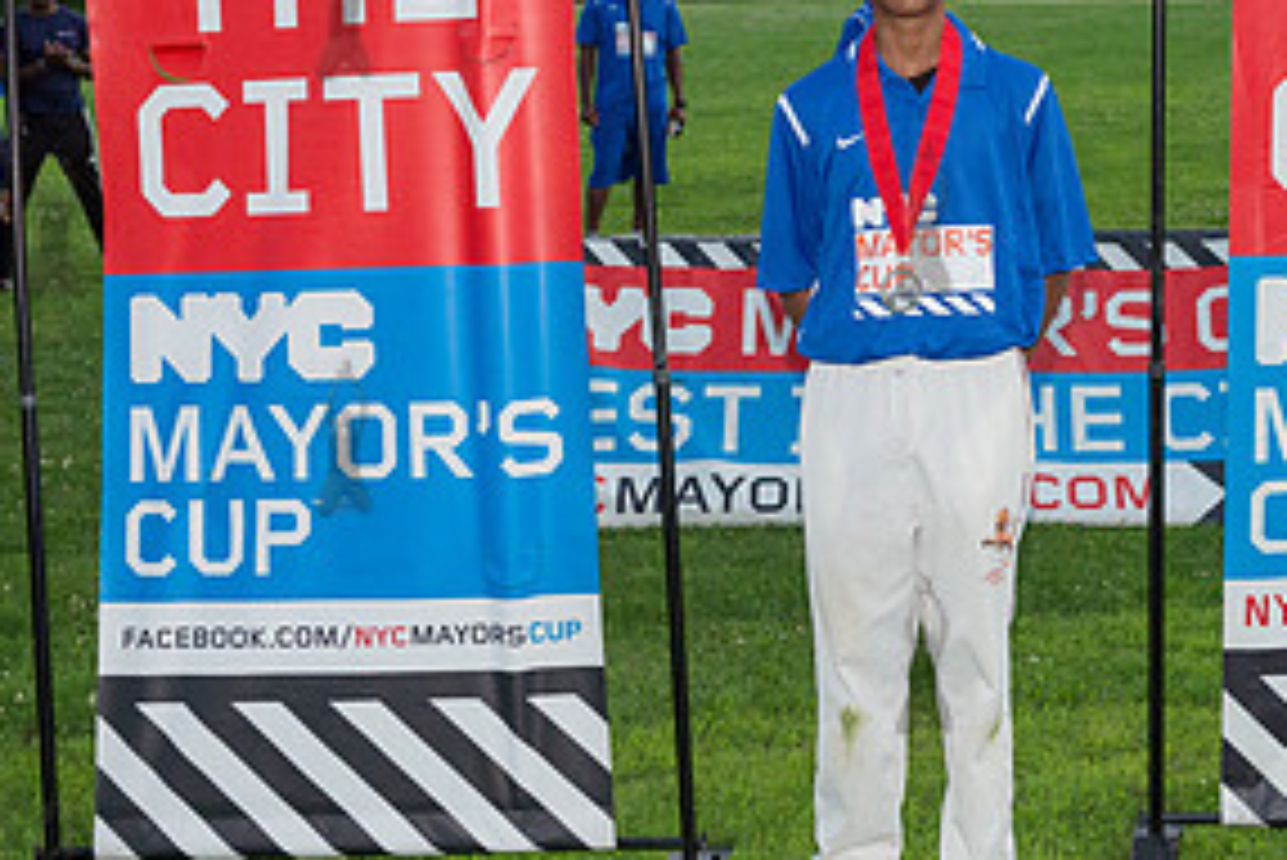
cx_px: 922
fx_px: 2325
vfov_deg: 20.8
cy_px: 218
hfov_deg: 30.6
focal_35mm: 65
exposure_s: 1/2000
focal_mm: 32
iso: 1600
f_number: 4
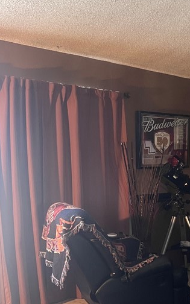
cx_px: 188
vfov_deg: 35.3
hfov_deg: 22.3
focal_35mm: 56
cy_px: 234
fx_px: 464
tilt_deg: -9.6
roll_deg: -1.4
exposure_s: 1/40
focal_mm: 5.7
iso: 640
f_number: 1.5
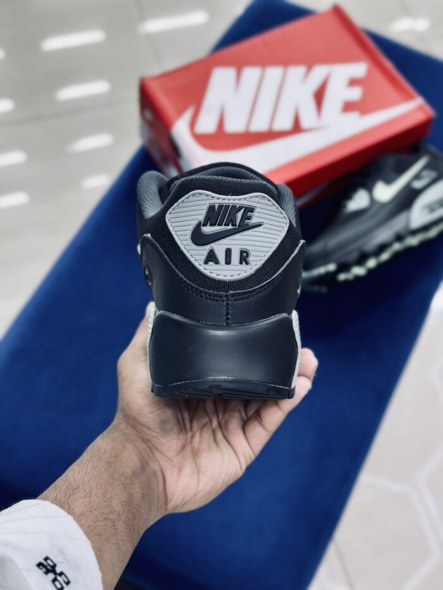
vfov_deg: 39.7
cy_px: 295
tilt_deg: -60.3
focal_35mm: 48
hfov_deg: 30.3
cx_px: 222
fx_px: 819
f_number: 1.78
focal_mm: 6.86
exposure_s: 1/100
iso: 125
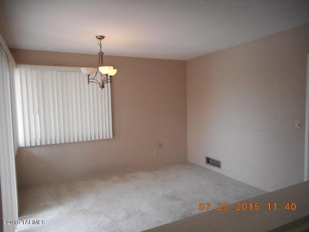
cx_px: 154
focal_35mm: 25
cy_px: 116
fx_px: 223
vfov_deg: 54.9
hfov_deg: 69.4
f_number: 3.7
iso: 640
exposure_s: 1/250
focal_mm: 4.5
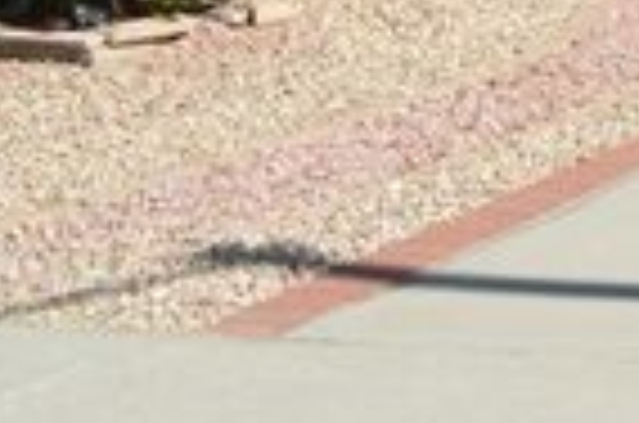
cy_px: -434
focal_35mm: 135
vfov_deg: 9.4
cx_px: 1408
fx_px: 2391
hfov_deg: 12.7
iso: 100
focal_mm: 20
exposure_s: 1/200
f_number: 7.1
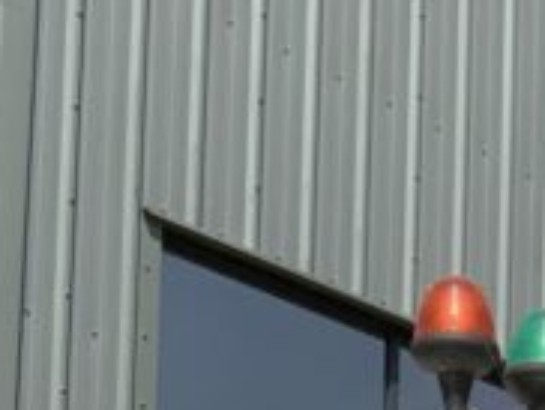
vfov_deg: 8.5
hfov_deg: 11.7
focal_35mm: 163
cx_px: 770
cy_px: 907
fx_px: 2570
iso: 16
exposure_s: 1/2141
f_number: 1.8
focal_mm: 3
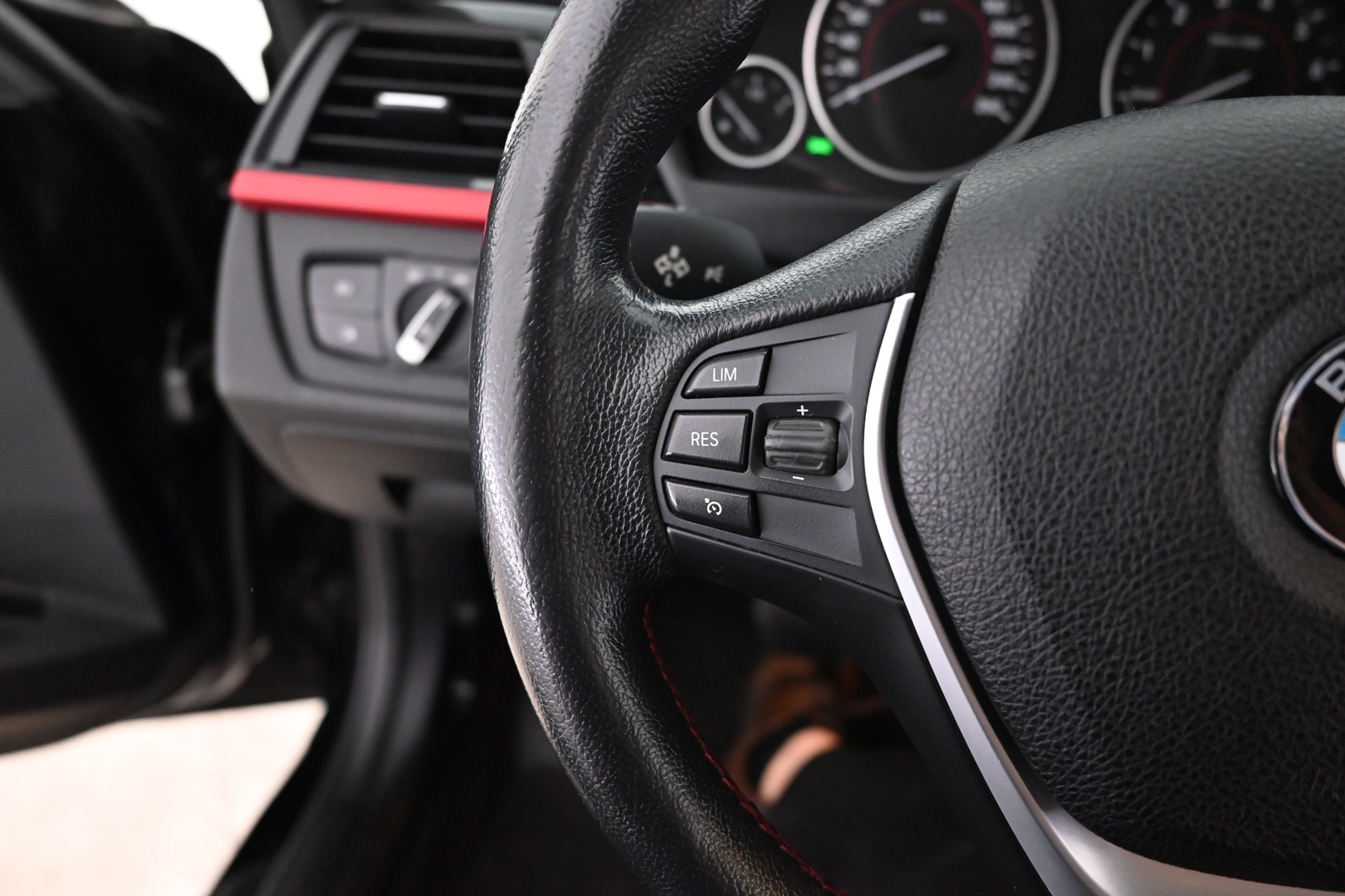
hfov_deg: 70.4
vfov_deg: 50.4
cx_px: 672
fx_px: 953
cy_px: 448
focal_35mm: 26
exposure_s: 1/60
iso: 6400
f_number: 4
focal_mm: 25.5
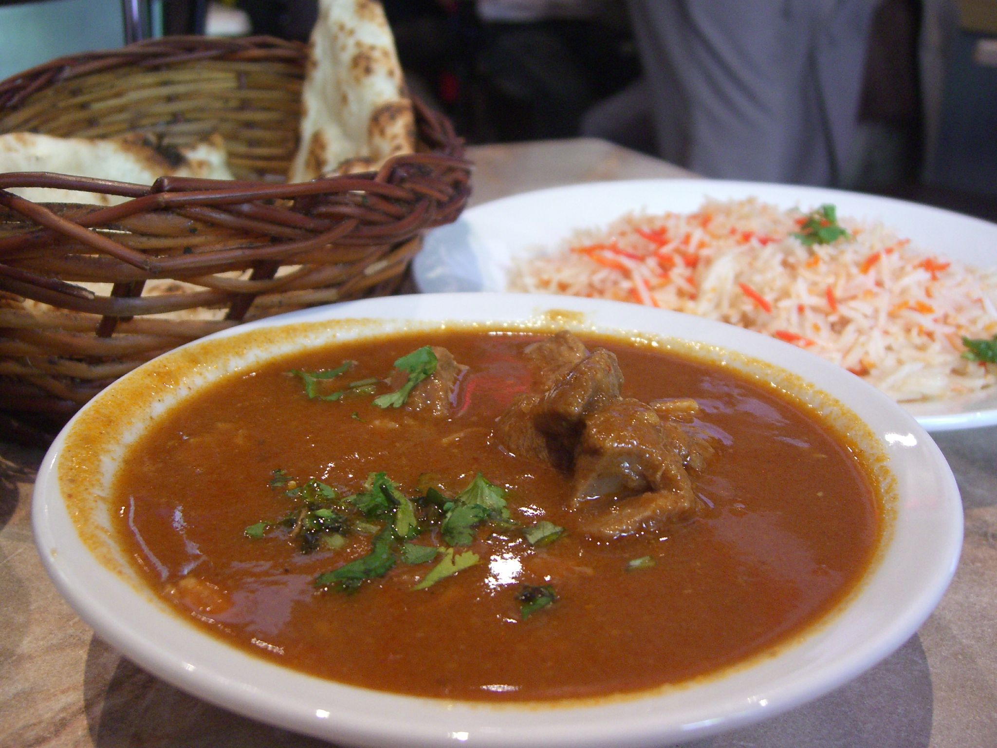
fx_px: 1094
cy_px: 374
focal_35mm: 38
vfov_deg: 37.7
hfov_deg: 49.0
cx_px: 498
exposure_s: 1/20
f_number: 2.8
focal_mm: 7.9
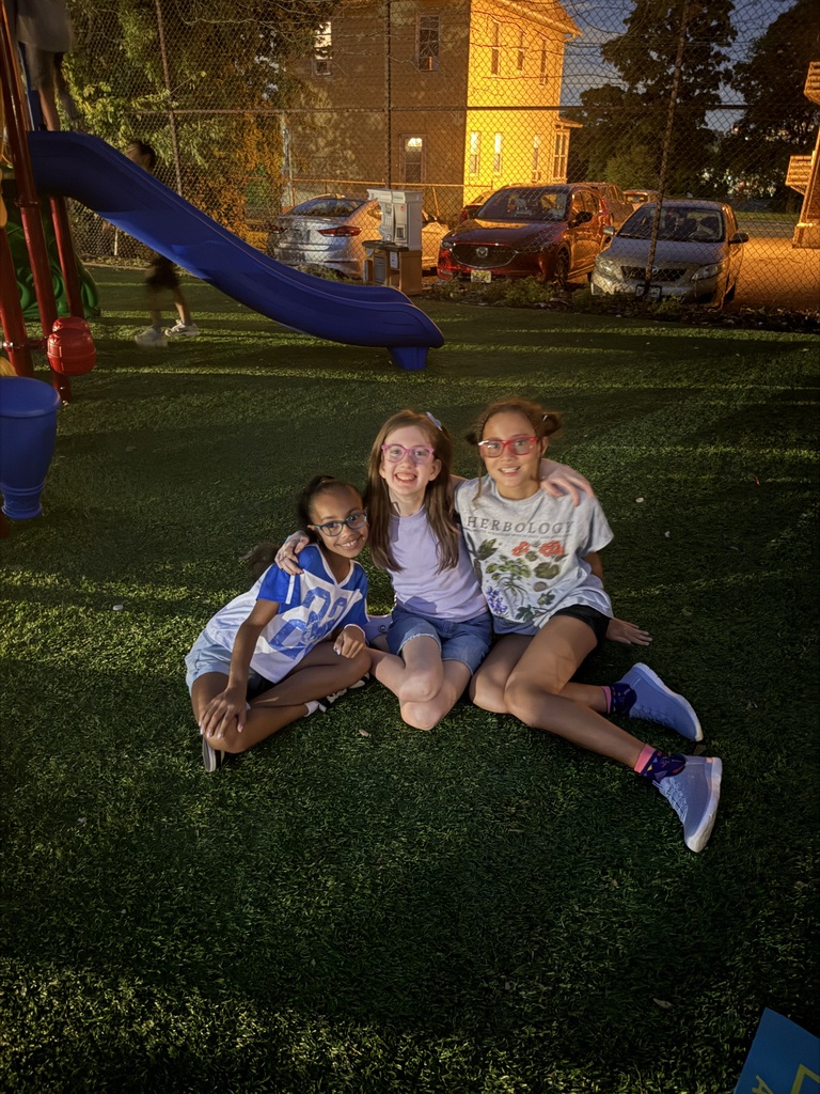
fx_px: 758
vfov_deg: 71.6
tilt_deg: -27.8
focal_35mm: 24
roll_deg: -0.6
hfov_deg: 56.8
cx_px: 410
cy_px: 547
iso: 4000
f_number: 1.78
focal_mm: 6.76
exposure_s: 1/5
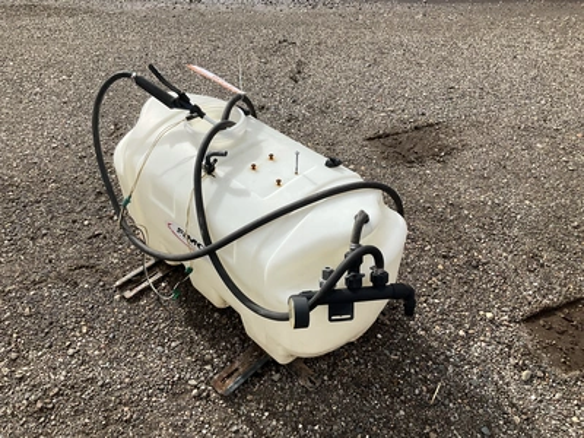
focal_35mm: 29
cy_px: 219
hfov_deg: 61.7
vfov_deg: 48.2
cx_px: 292
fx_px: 489
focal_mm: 3
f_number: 1.8
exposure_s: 1/1848
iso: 25
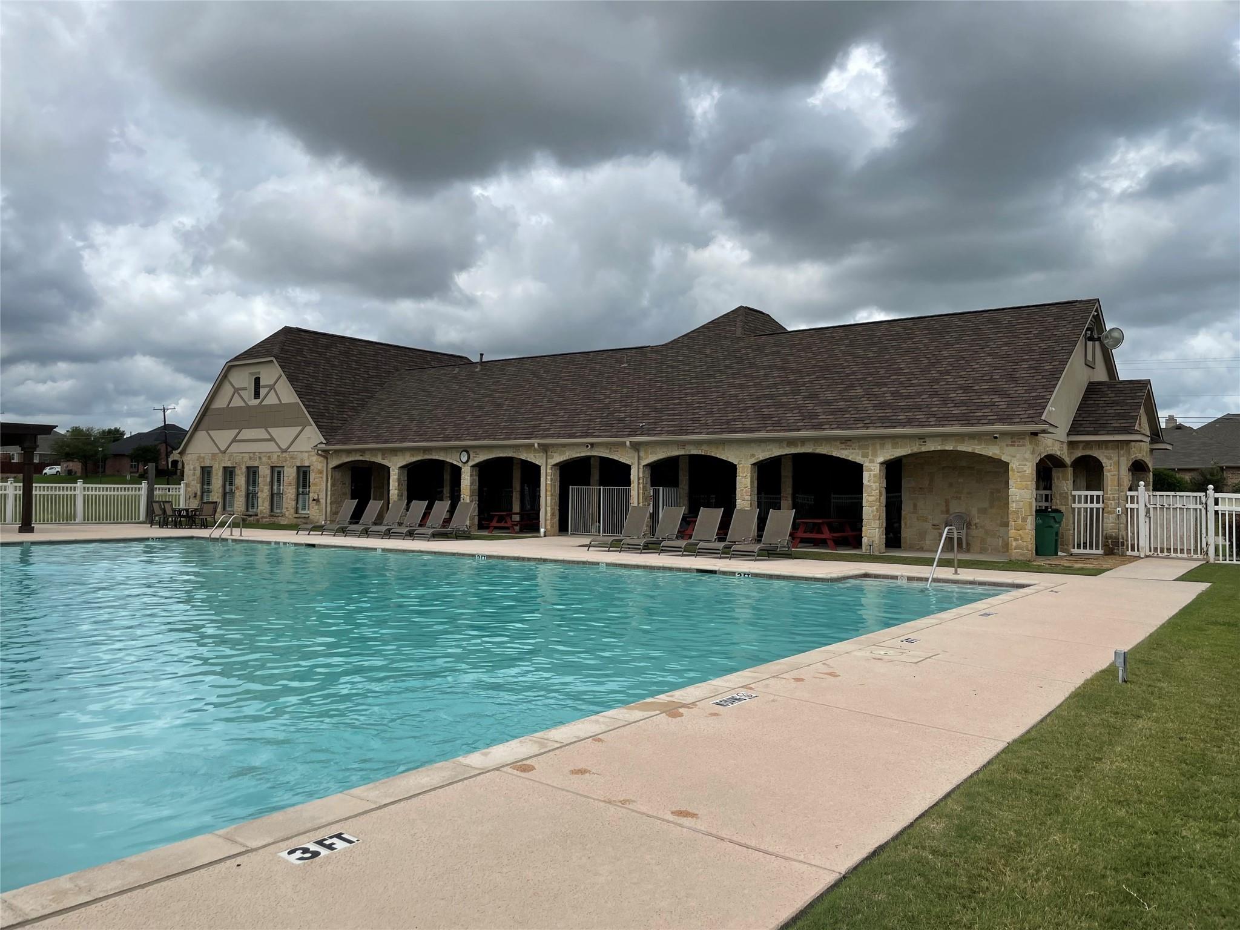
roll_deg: -0.2
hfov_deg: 67.3
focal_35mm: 26
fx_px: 931
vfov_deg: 53.1
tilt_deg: +1.2
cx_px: 620
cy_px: 465
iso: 32
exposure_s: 1/5814
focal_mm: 4.2
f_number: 1.6
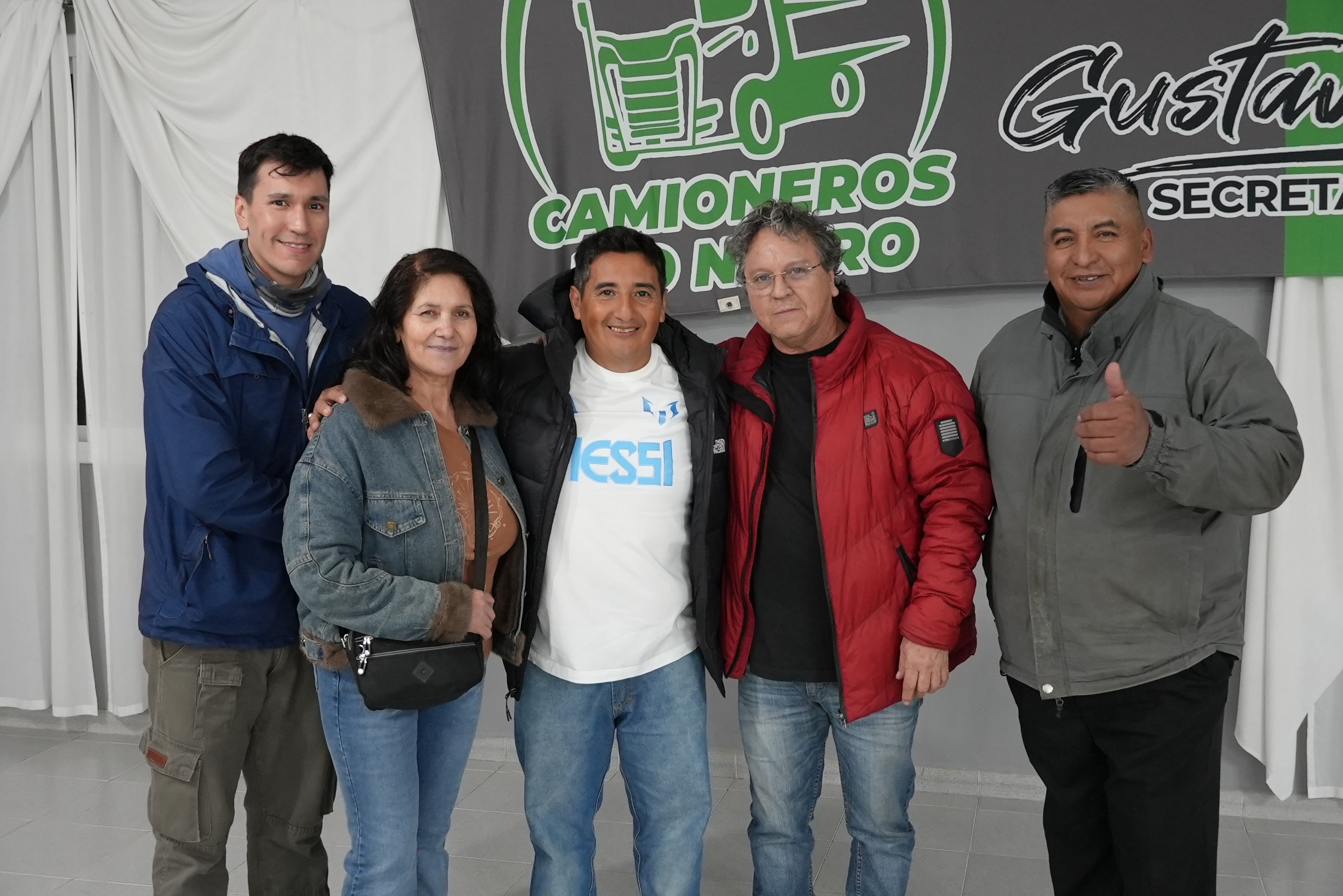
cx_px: 672
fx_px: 1679
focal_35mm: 45
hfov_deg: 43.6
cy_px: 448
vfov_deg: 29.9
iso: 3200
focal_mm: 30
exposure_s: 1/160
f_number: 4.5
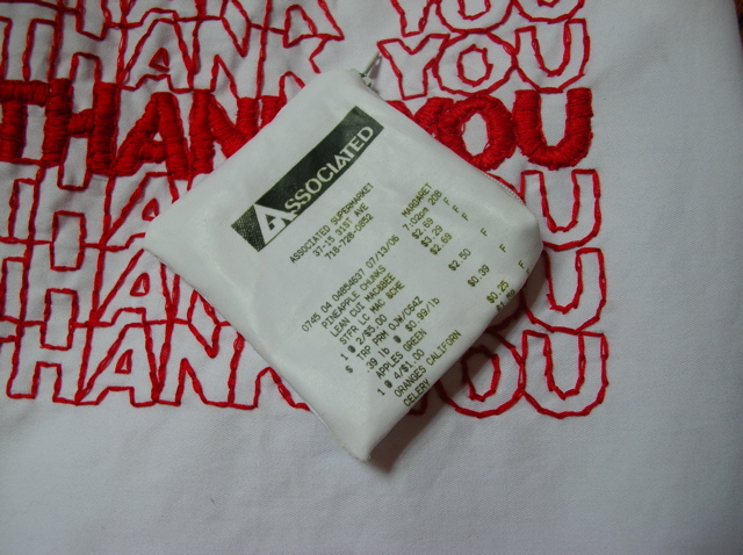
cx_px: 372
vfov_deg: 40.6
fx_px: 750
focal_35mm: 35
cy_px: 278
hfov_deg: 52.7
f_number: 2.8
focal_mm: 5.8
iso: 50
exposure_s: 1/13.2
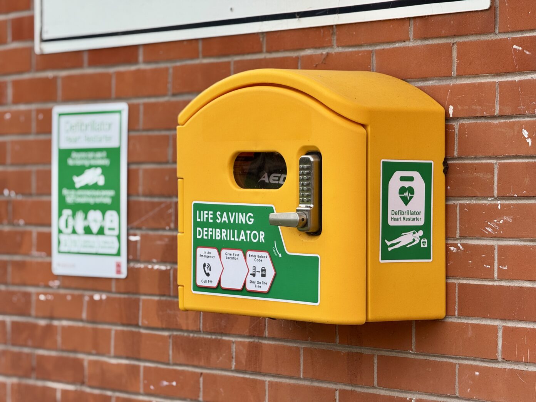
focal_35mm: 120
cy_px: 201
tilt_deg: -0.2
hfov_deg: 16.4
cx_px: 268
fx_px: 1858
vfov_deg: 12.3
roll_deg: +0.5
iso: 50
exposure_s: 1/389
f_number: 2.8
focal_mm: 15.66
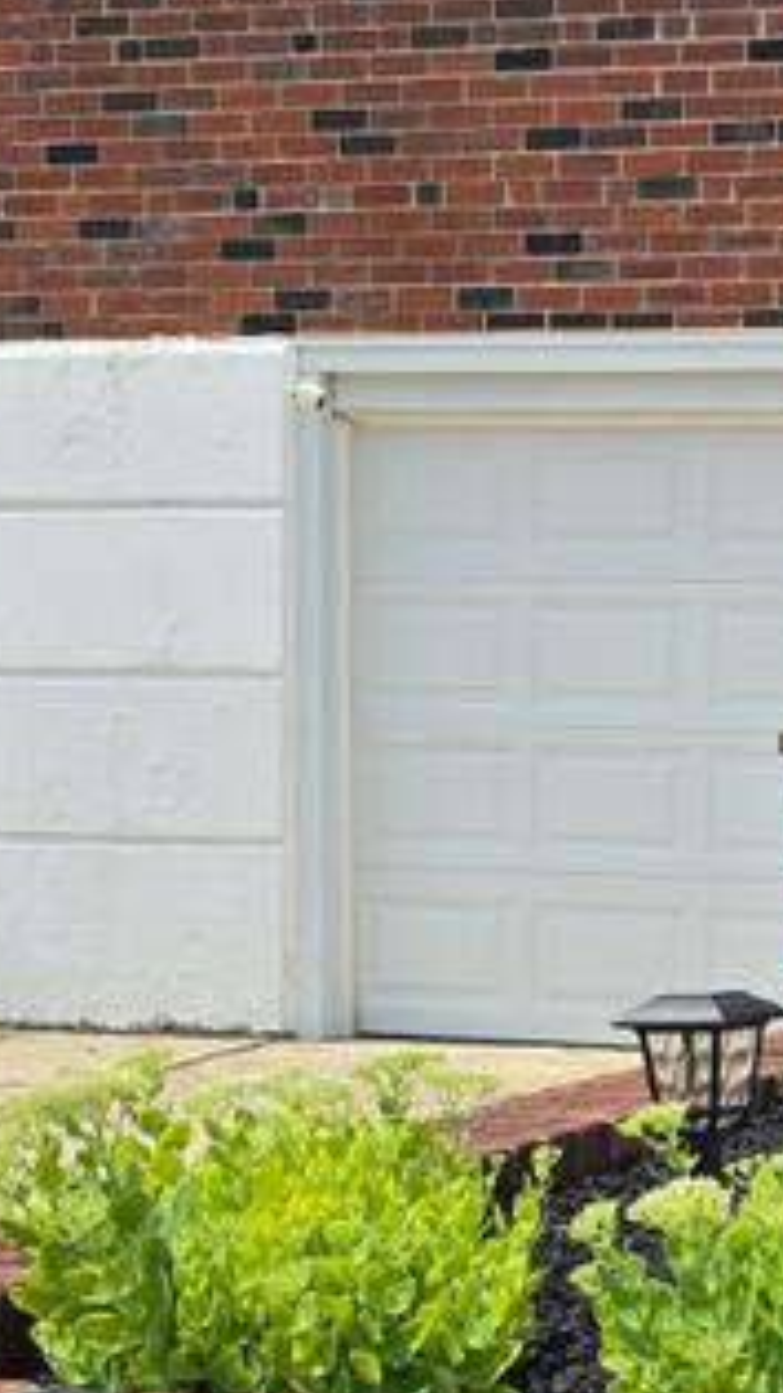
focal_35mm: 86
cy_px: 800
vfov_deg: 24.7
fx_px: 3177
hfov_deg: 13.3
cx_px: 1155
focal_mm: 6.3
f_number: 1.7
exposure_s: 1/866
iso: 12
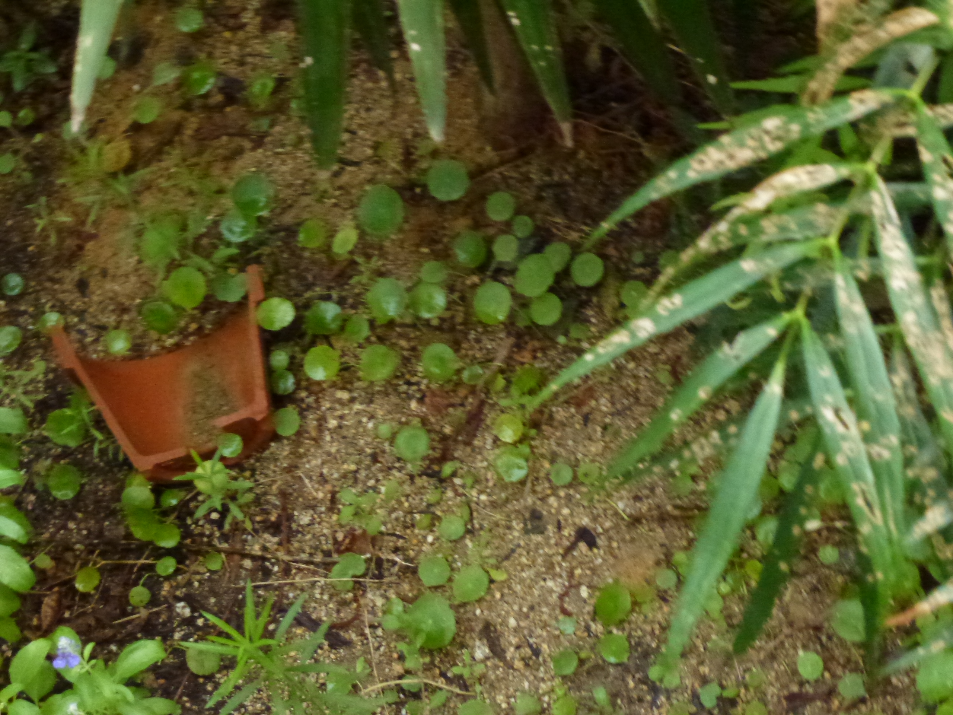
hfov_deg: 27.4
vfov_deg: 20.7
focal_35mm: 71
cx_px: 476
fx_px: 1955
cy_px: 358
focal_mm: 12.7
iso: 1000
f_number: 4.7
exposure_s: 1/320
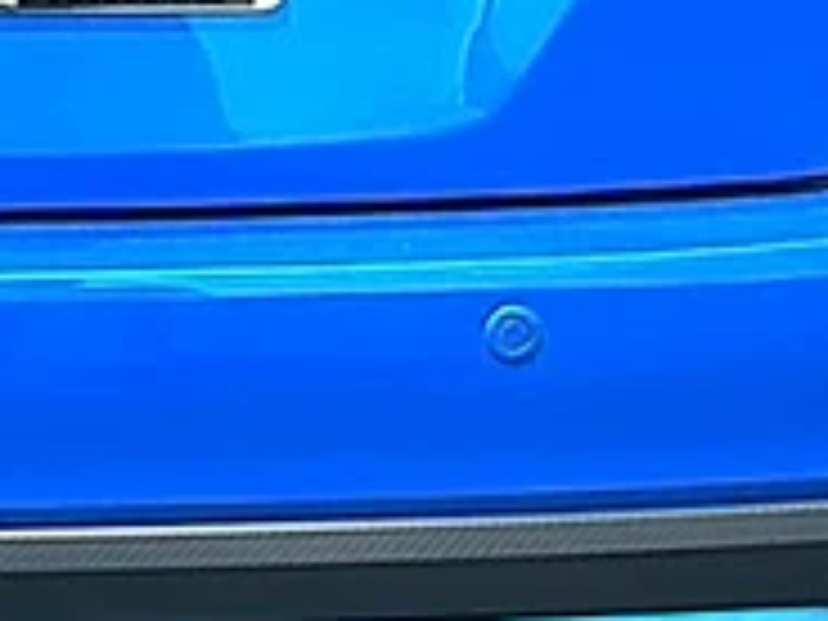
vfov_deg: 10.4
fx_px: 3373
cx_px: 112
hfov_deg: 13.9
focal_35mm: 141
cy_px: -88
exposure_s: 1/1698
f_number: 1.78
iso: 80
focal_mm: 6.86
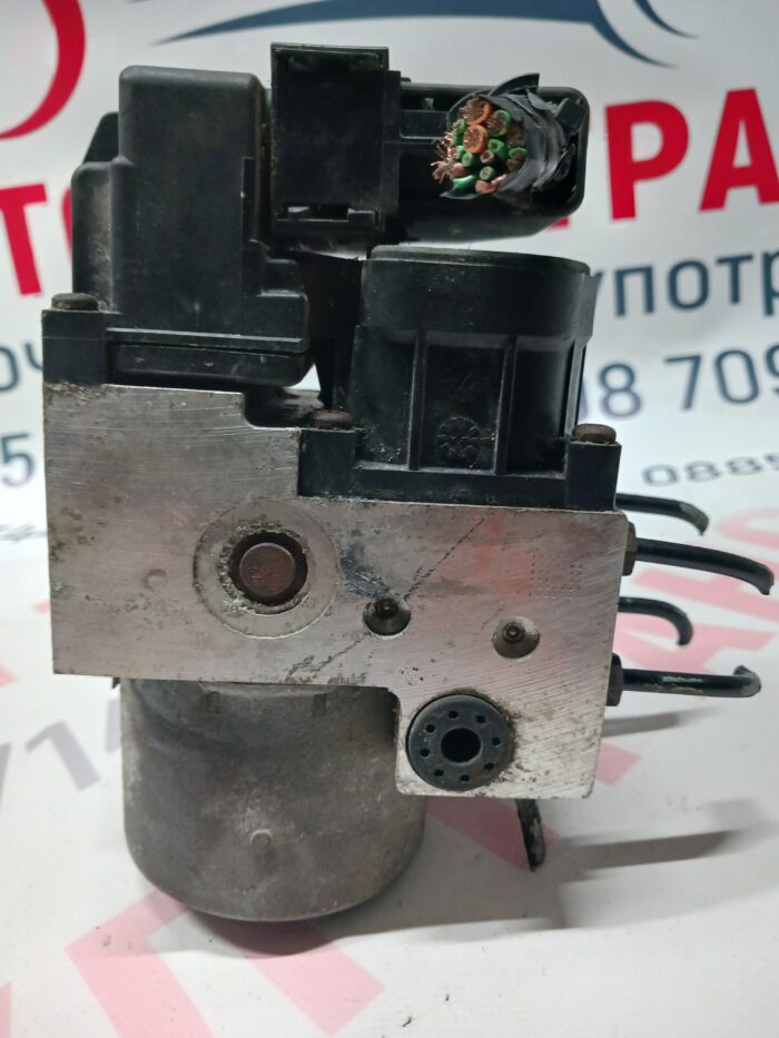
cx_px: 390
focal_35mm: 27
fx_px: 810
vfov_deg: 65.3
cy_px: 519
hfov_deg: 51.4
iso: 400
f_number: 1.8
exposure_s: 1/20
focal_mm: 4
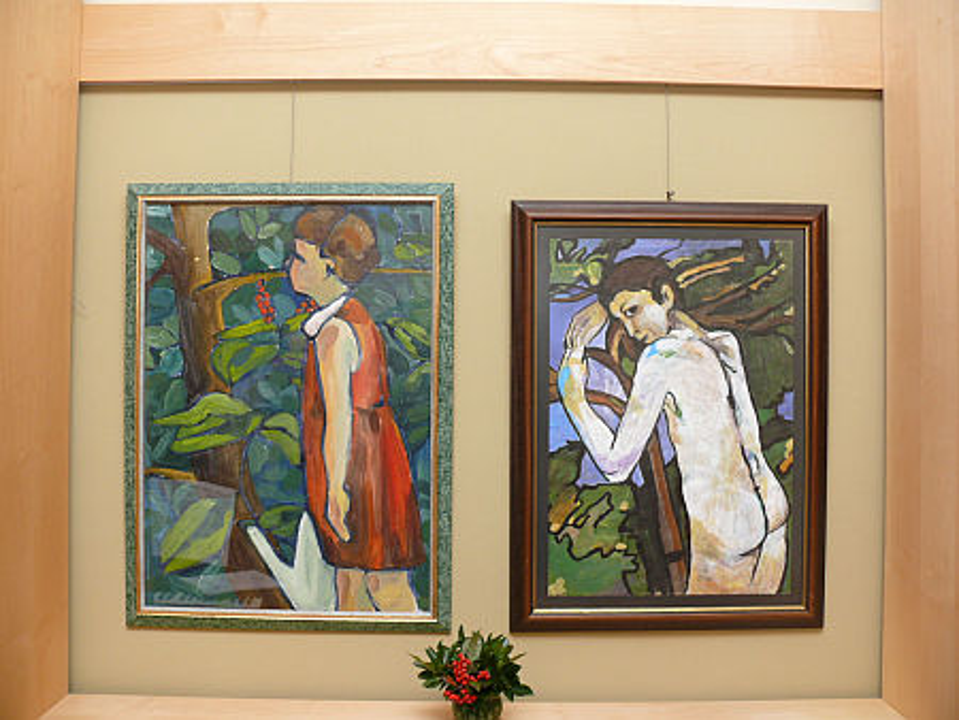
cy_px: 360
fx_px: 970
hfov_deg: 52.6
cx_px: 480
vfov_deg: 40.7
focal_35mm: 35
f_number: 2.8
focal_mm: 7.4
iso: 100
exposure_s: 1/30
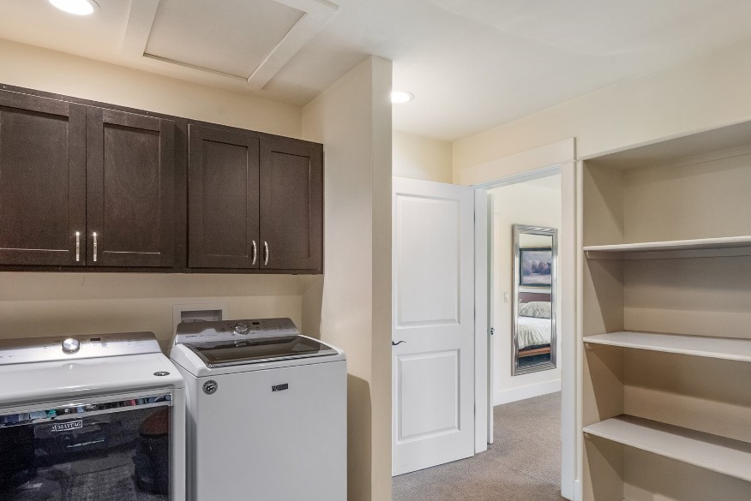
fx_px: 438
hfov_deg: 80.9
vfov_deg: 59.1
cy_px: 298
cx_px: 412
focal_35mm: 21
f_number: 11
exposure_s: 1/2.5
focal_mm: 16
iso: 400
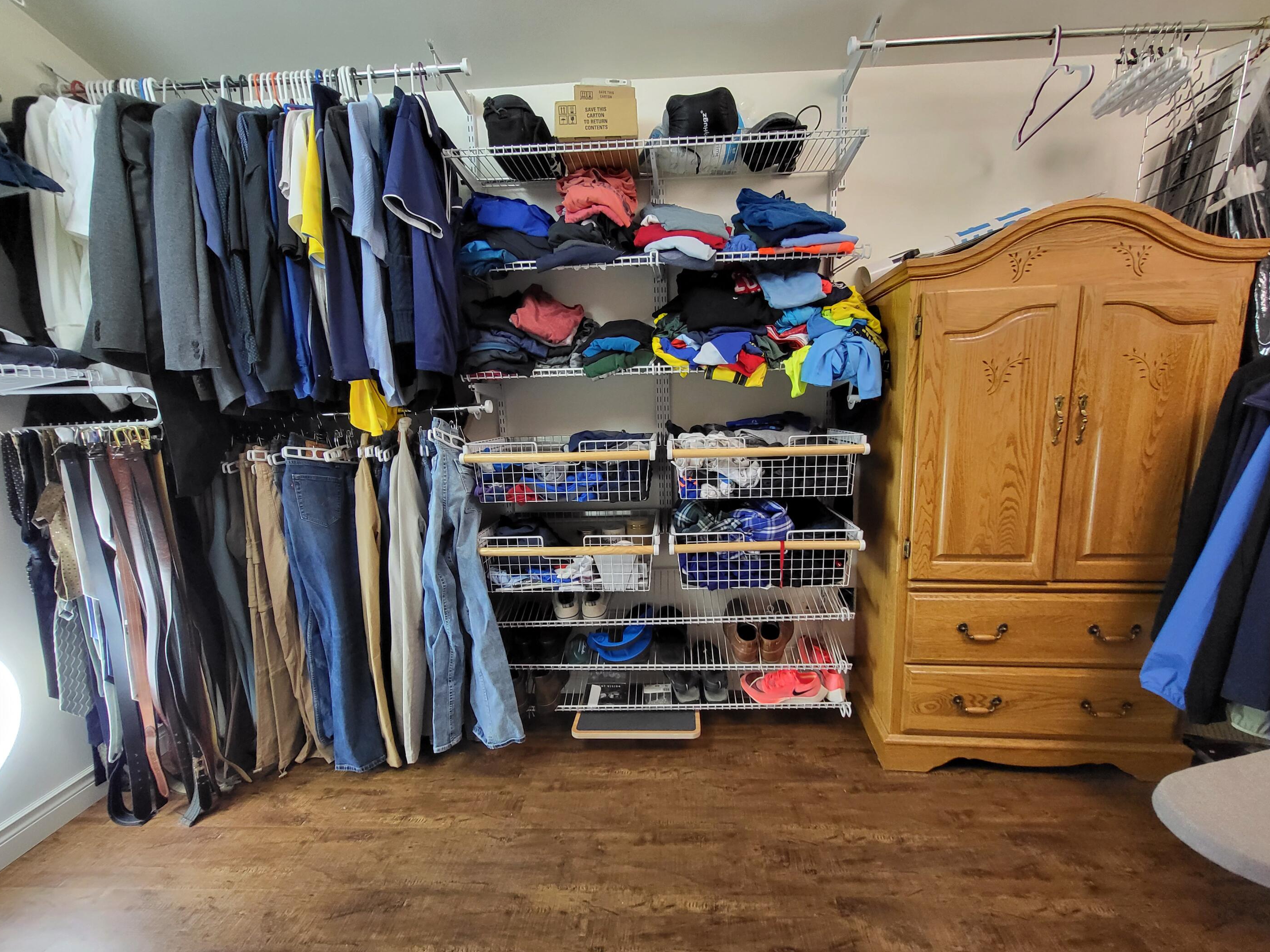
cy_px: 488
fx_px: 514
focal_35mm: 14
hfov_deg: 102.0
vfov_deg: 85.6
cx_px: 657
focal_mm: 1.74
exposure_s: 1/60
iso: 400
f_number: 2.2
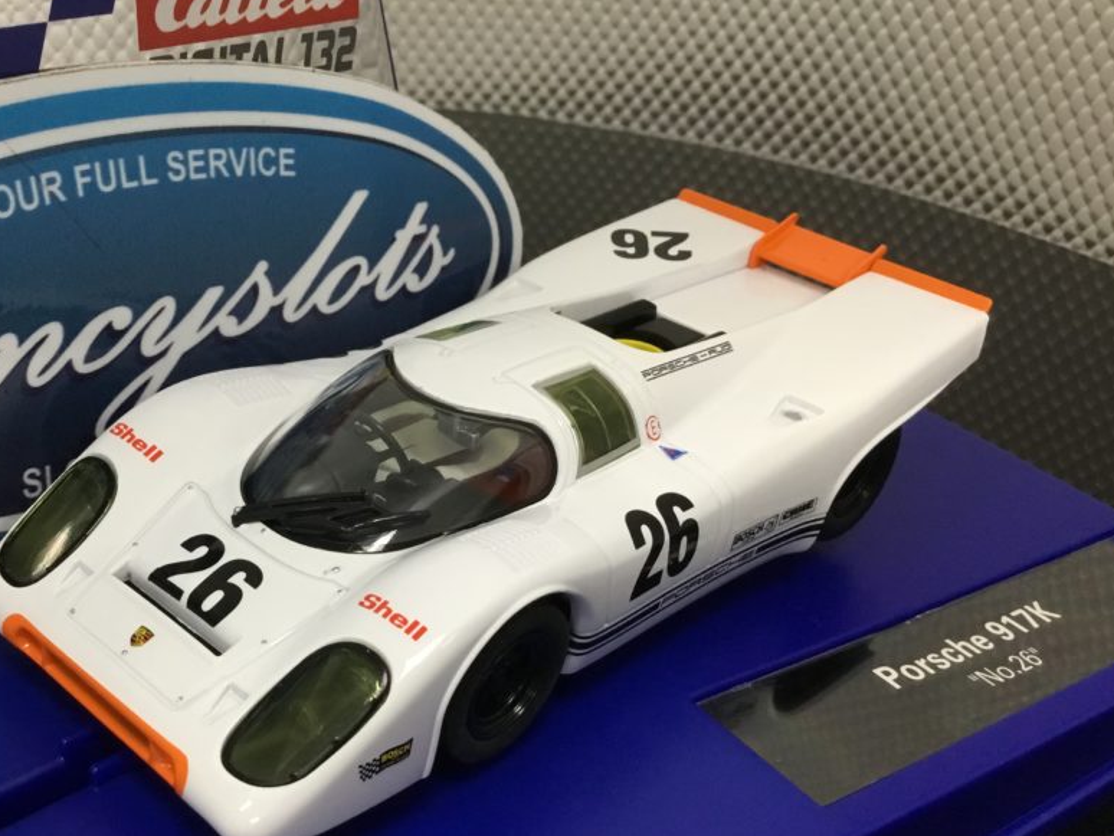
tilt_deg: -32.2
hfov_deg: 45.3
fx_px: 1320
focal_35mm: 41
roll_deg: +1.4
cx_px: 399
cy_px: 506
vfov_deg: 35.0
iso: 100
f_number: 2.4
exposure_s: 1/30
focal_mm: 3.3
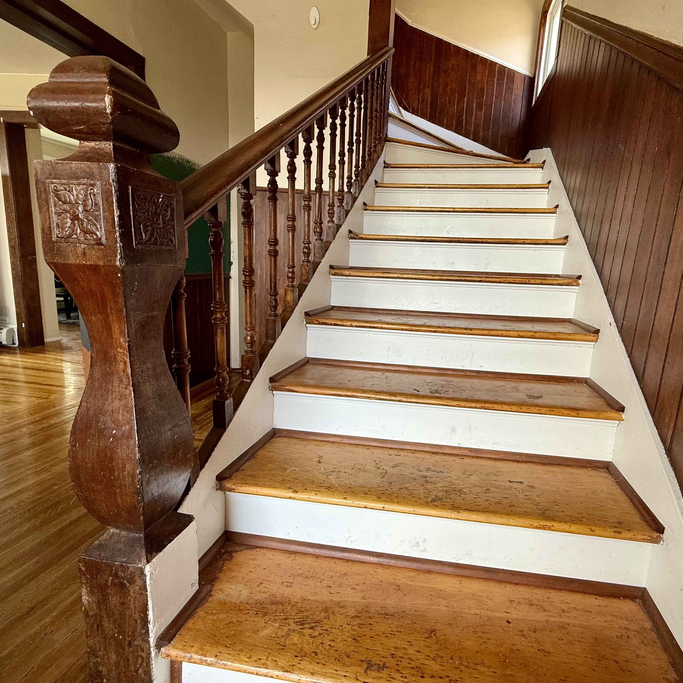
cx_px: 407
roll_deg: -4.0
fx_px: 379
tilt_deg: -9.7
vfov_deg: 83.9
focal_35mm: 17
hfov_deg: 83.0
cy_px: 332
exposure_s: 1/99
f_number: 2.2
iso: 100
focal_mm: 2.22
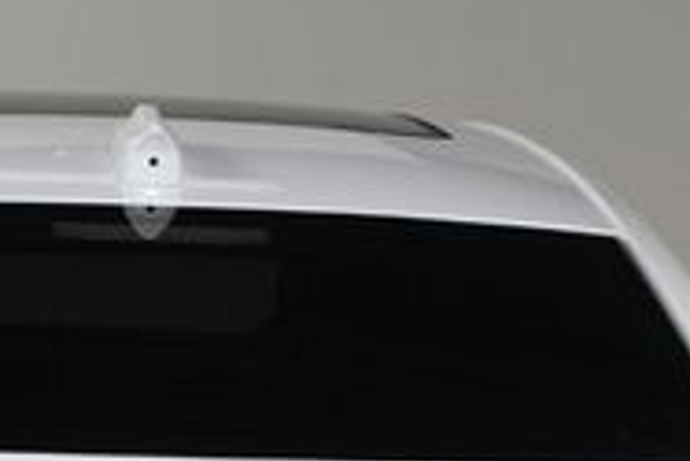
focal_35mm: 164
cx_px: 111
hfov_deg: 12.5
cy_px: 763
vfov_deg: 8.2
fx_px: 3146
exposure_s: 1/160
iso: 100
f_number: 13
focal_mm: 32
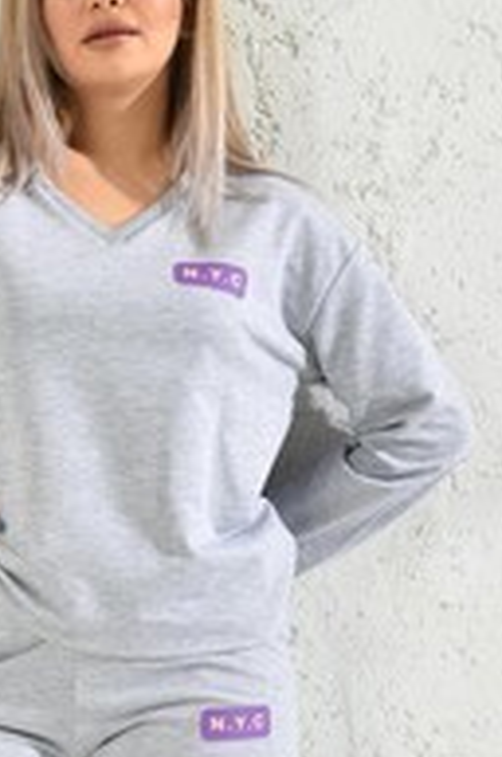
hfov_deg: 10.6
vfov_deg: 15.7
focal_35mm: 129
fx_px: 2708
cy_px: 730
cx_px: 110
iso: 100
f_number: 7.1
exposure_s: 1/160
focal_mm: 46
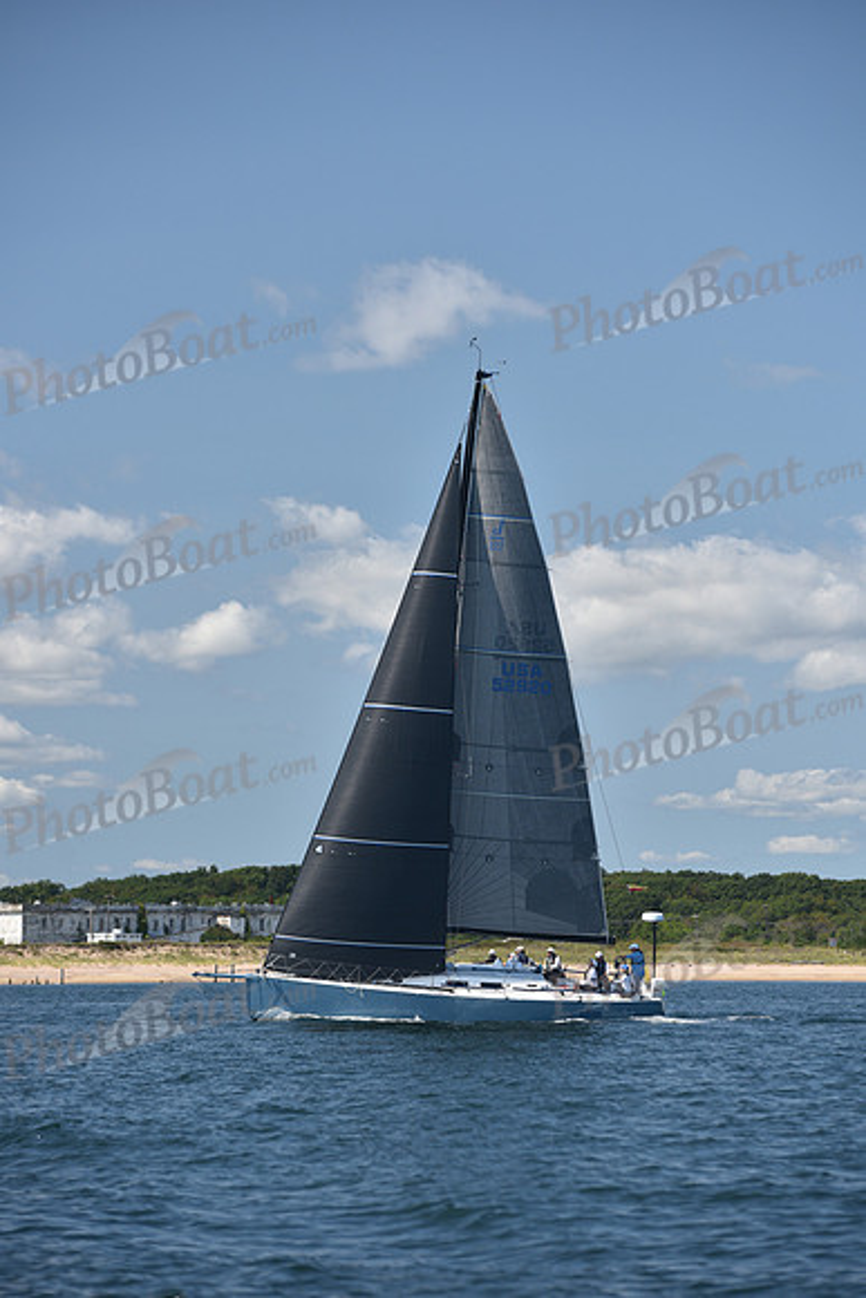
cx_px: 433
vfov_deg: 16.8
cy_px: 649
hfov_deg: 11.2
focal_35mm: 122
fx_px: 4399
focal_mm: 122
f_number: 4.5
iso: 250
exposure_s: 1/1250
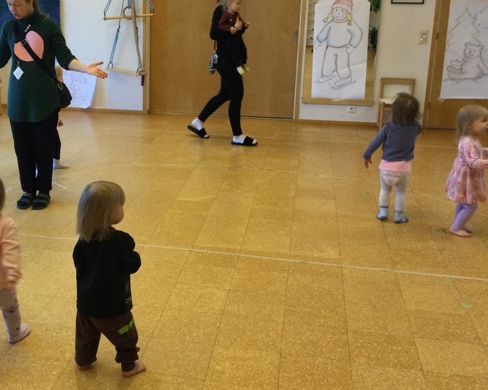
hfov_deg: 38.3
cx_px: 155
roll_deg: +0.0
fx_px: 693
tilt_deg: -13.2
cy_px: 160
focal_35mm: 48
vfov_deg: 31.4
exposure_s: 1/33
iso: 40
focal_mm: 3.3
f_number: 2.4
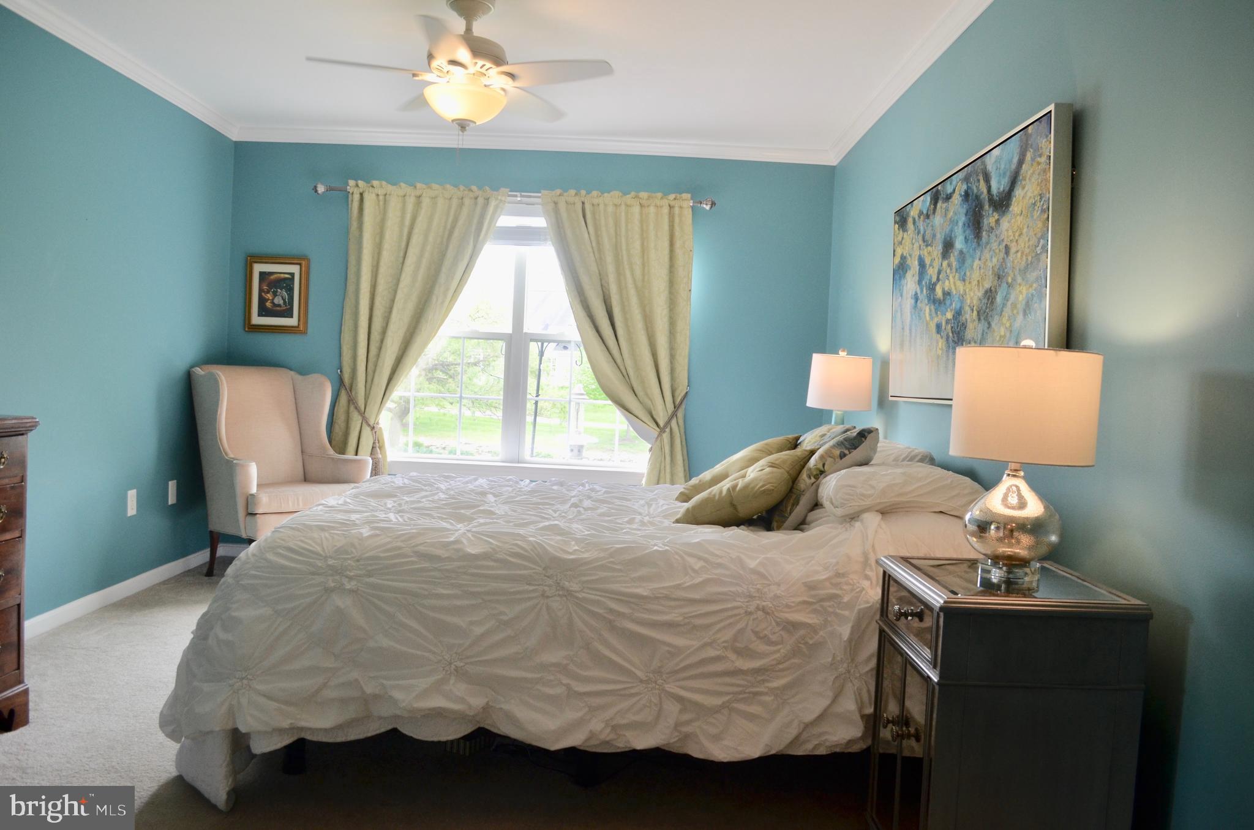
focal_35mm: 27
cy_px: 415
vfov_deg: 47.7
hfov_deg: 67.5
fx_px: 938
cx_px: 627
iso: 400
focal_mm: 18
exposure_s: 1/125
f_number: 5.6
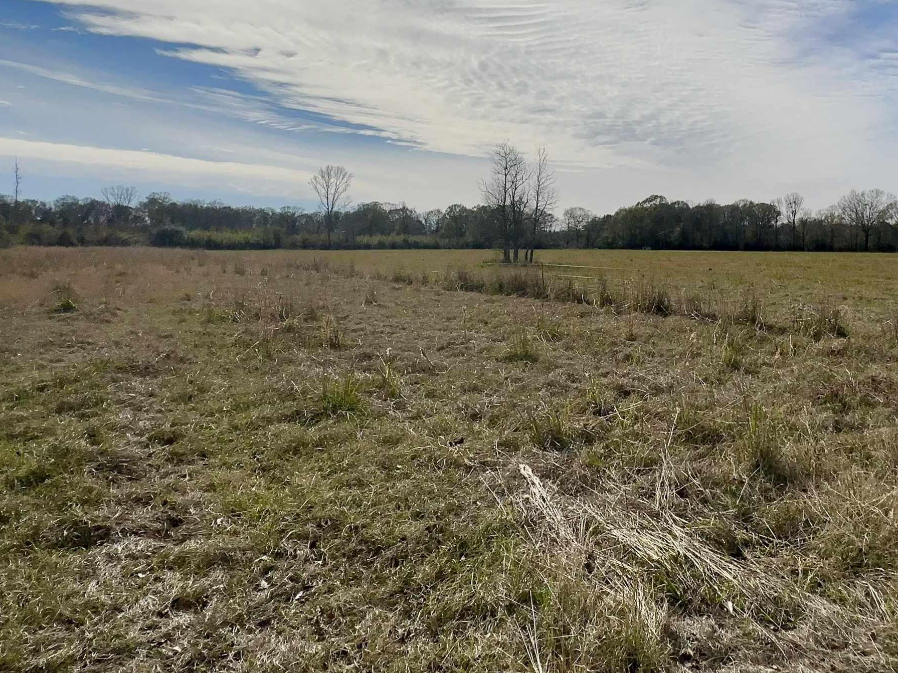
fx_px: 623
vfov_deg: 55.7
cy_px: 226
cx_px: 588
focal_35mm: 24
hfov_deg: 69.8
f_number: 2.2
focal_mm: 2.22
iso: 40
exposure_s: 1/6494
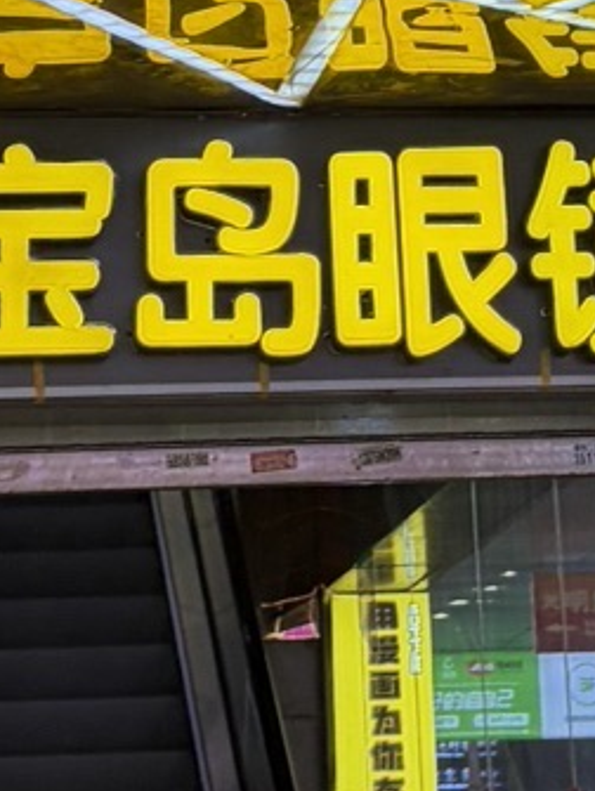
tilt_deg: +18.9
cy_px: -243
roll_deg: +2.5
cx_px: 392
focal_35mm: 155
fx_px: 3546
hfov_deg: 9.6
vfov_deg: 12.3
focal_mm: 5.96
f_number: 1.6
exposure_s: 1/100
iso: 64
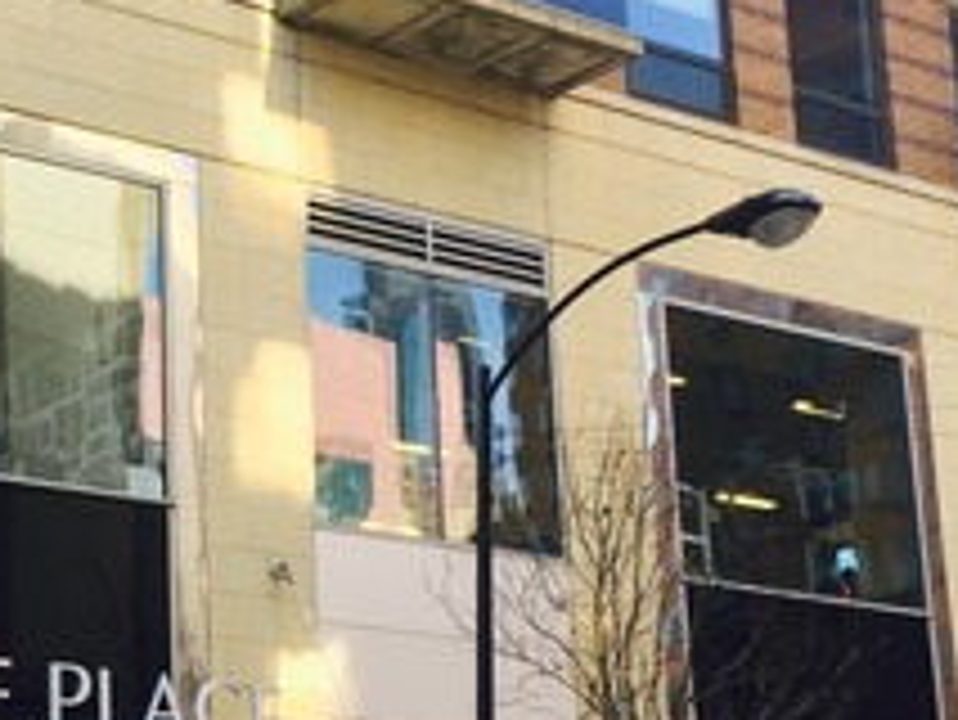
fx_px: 2409
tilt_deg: +12.9
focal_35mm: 87
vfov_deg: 17.0
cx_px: 117
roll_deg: +1.0
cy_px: 414
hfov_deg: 22.0
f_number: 2.2
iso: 32
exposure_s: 1/252
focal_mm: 4.15
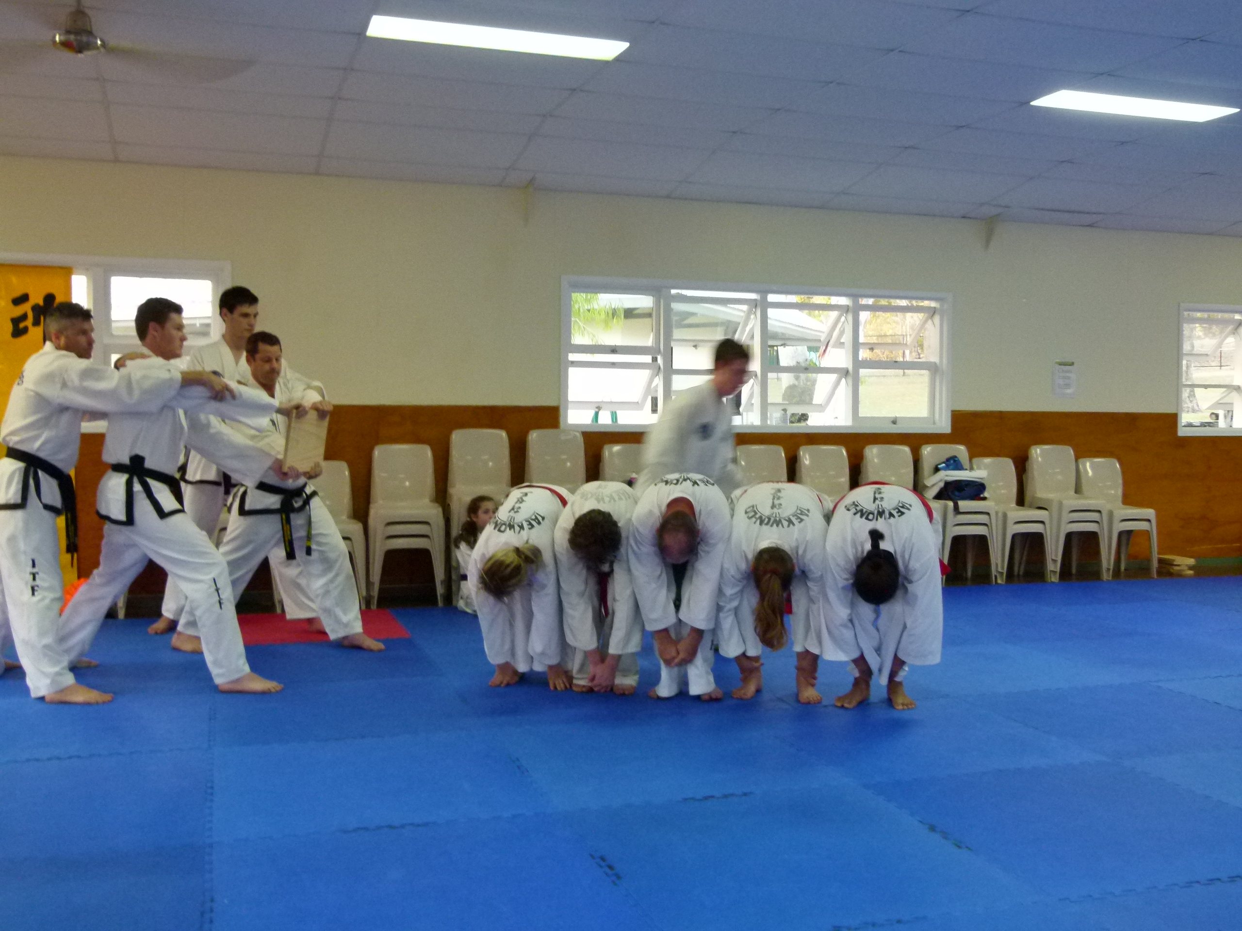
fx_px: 1220
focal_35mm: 34
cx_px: 621
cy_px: 466
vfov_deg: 41.8
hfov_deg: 54.0
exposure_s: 1/30
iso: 400
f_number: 3
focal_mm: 6.1
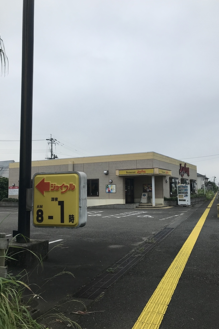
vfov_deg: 61.9
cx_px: 125
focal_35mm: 30
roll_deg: +0.5
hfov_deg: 43.5
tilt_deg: +6.7
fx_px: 274
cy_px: 164
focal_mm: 3.99
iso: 20
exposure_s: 1/622
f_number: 1.8
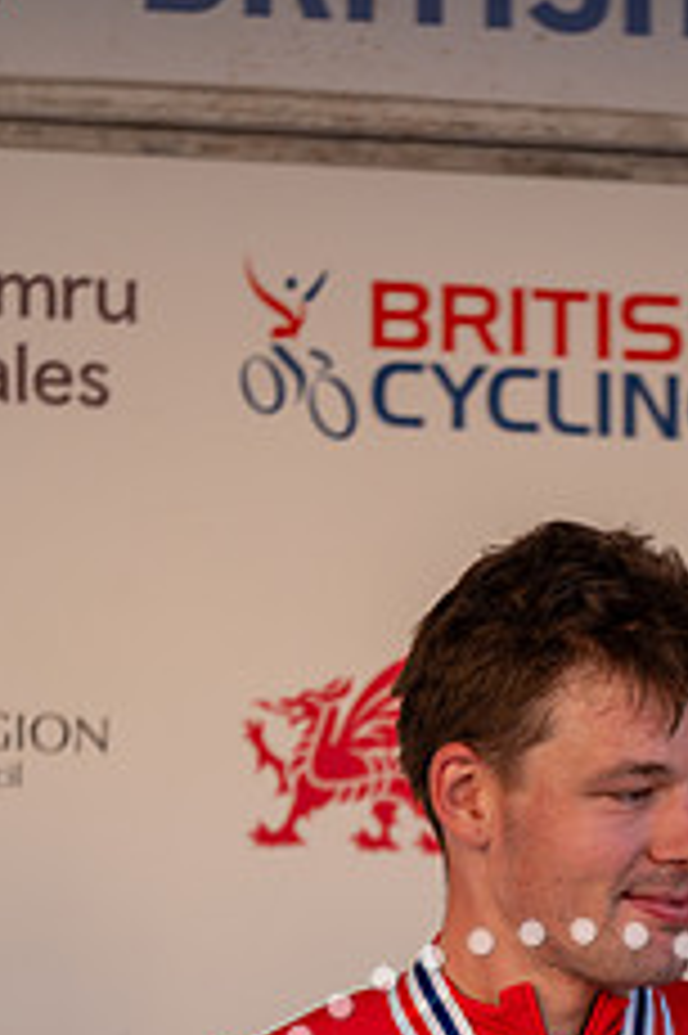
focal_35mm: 391
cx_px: 661
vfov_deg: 5.3
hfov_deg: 3.5
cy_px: 958
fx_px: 11225
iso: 200
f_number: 2.8
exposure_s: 1/200
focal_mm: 200
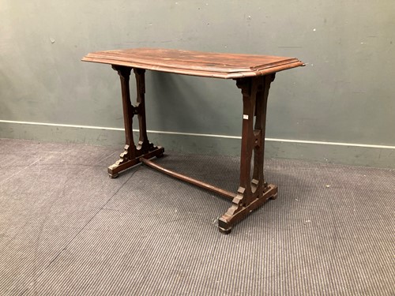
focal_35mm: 28
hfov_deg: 63.4
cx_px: 198
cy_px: 148
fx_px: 320
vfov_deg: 49.7
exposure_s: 1/33
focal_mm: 3.99
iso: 250
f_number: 1.8
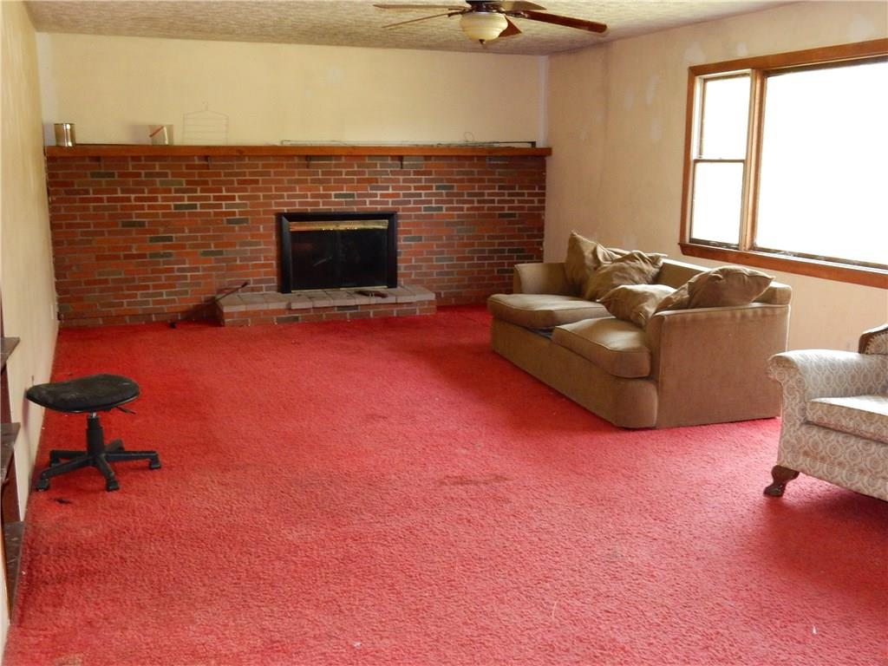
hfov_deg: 51.4
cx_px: 444
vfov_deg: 39.7
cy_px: 333
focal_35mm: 36
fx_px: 924
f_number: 4
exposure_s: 1/30
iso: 560
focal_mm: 6.4
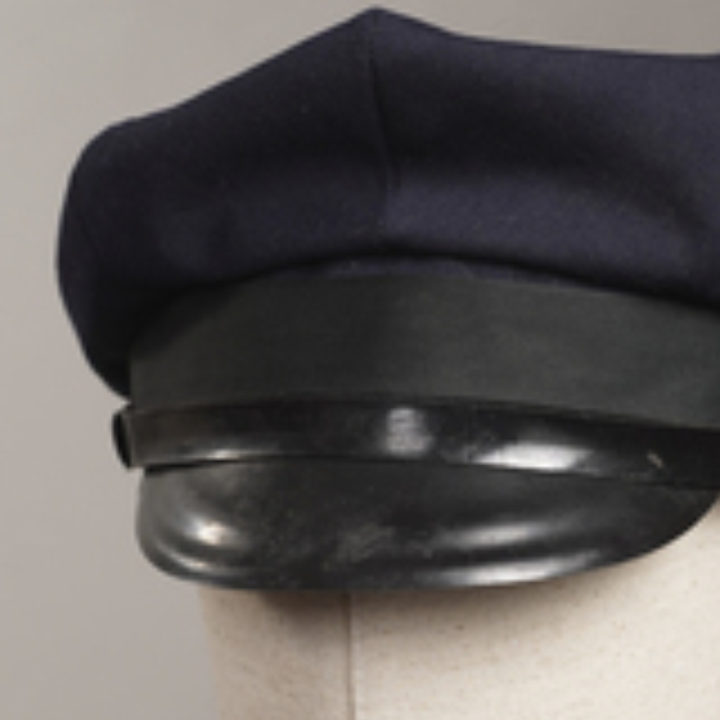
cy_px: 542
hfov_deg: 17.5
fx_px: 2330
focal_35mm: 99
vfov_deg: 17.5
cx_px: 506
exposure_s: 1/50
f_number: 4.5
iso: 250
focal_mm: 32
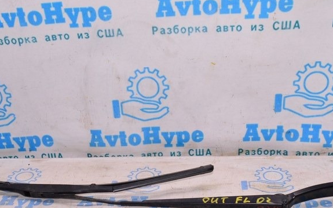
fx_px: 445
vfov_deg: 25.9
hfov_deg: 41.0
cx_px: 156
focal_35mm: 49
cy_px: 161
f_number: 8
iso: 1600
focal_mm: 18
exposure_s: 1/160
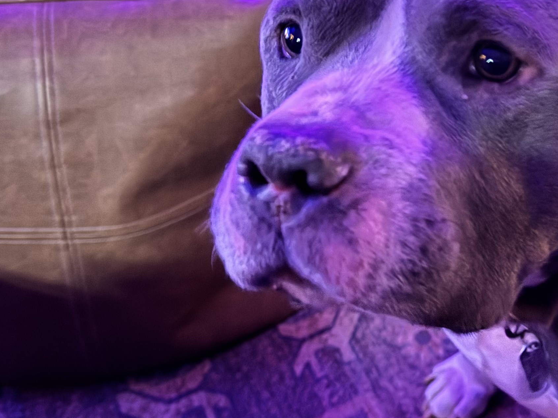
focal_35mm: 57
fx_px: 919
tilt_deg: -45.8
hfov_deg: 32.4
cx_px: 484
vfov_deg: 25.6
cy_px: 165
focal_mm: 6.76
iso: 1600
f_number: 1.78
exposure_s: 1/9
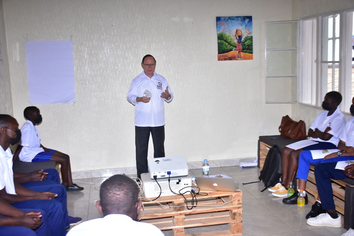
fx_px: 384
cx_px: 177
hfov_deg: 49.5
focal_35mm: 39
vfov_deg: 34.2
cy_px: 118
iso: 800
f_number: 3.8
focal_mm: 26
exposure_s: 1/200
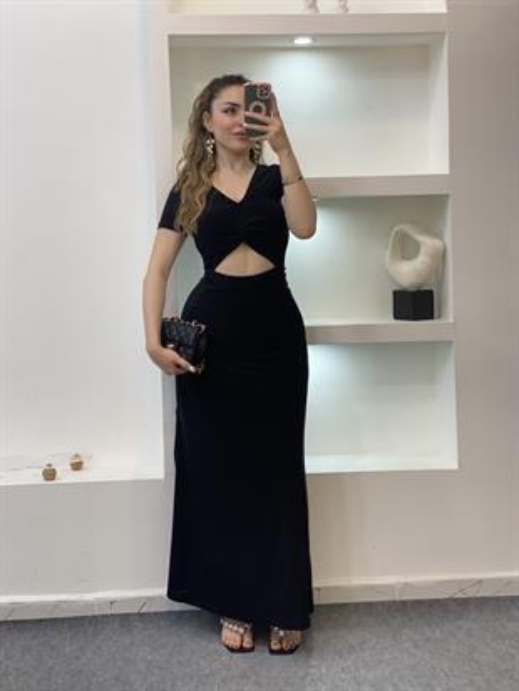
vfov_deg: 36.8
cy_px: 346
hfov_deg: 28.0
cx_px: 260
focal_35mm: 52
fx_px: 1039
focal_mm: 6
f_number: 2
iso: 100
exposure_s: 1/122
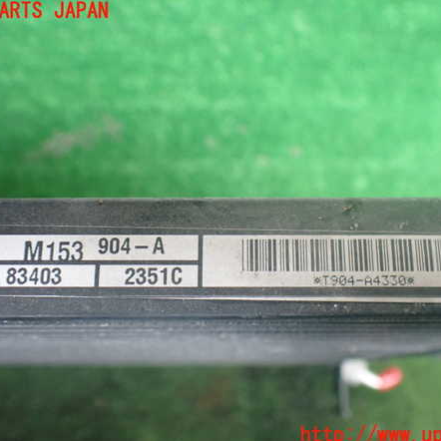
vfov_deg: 46.0
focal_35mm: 36
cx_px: 226
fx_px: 519
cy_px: 223
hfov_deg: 46.0
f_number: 2.3
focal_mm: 5.4
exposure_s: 1/100
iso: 800
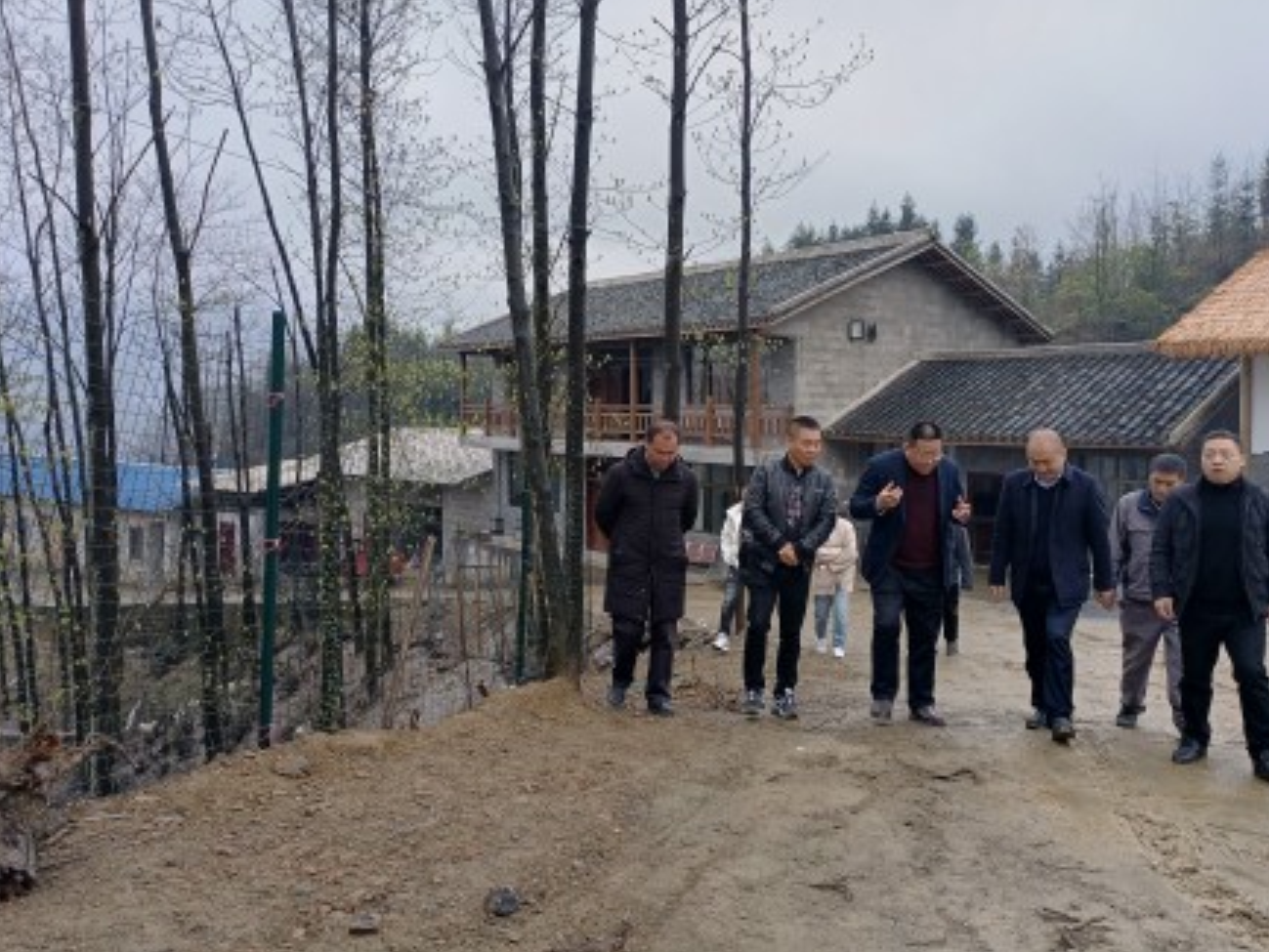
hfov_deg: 59.9
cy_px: 432
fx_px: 1100
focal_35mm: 30
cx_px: 654
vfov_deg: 46.8
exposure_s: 1/100
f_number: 1.8
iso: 122
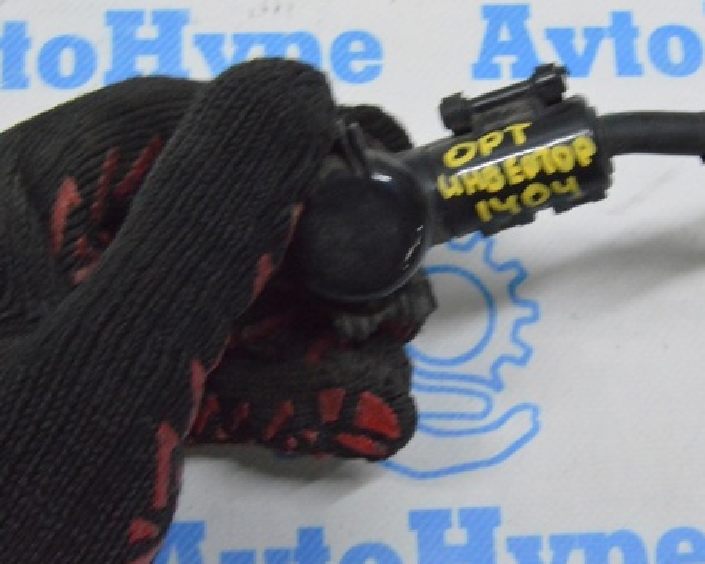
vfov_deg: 25.1
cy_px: 269
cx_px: 452
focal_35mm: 61
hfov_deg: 31.0
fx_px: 1266
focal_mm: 31
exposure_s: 1/20
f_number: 20
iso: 6400
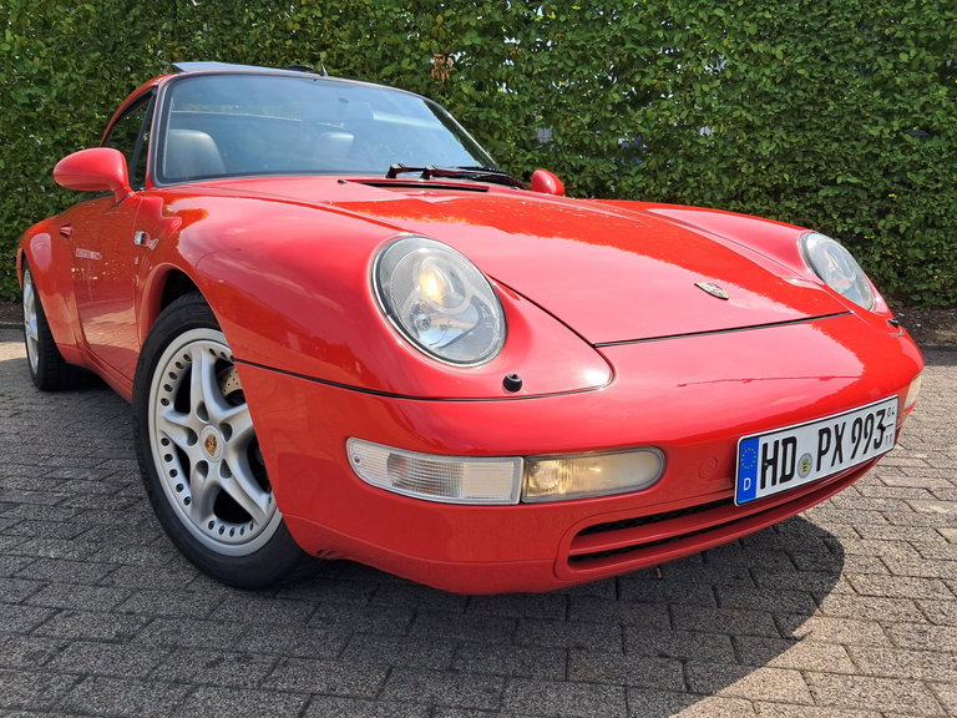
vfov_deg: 51.4
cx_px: 478
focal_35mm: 27
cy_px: 359
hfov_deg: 65.3
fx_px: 746
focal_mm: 4
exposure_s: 1/592
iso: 50
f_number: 1.8
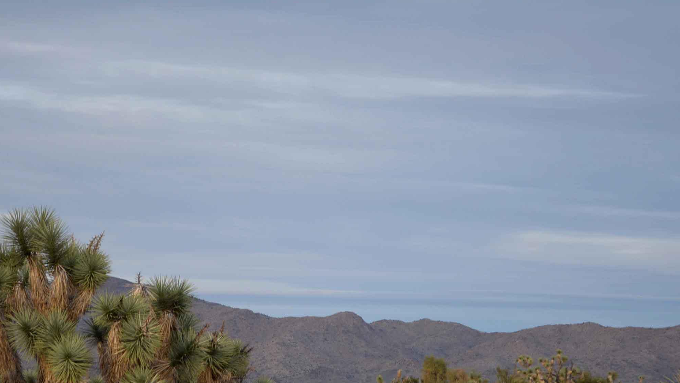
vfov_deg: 9.3
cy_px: 339
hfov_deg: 16.5
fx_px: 2340
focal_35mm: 130
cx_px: 318
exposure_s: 1/125
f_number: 5.6
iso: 250
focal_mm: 55
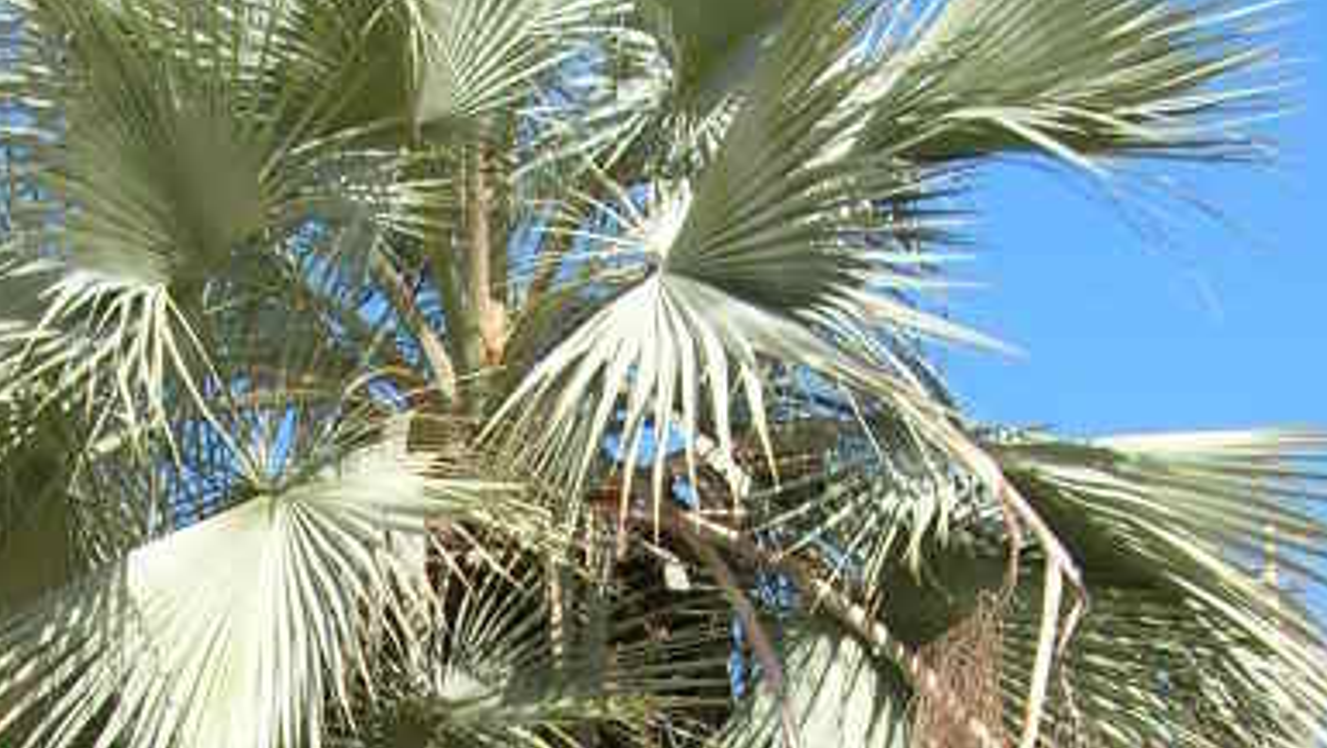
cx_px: 534
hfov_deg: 19.4
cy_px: 1358
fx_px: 3872
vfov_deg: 10.4
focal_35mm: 110
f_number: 4.8
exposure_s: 1/324
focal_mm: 7.8
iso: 64
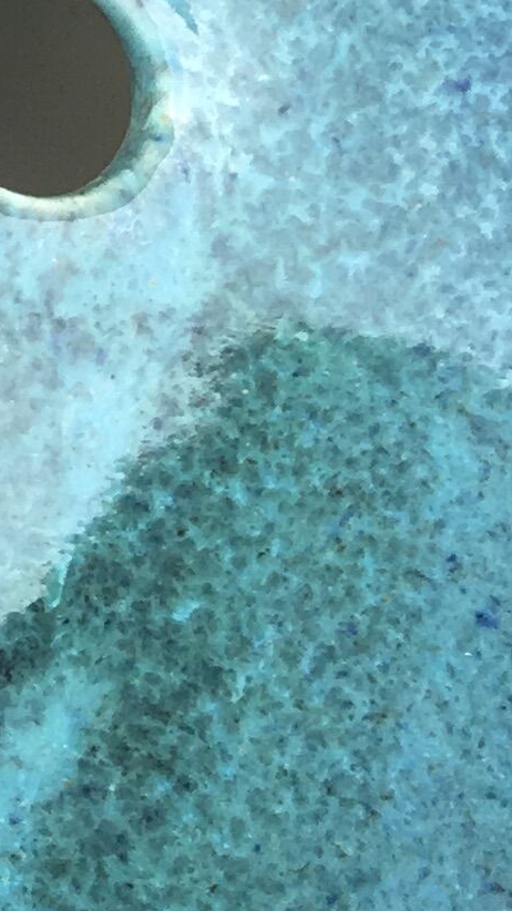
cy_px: 177
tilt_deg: -46.6
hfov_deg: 7.1
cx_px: -952
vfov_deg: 13.8
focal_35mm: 155
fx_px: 3743
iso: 25
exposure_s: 1/173
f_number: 2.2
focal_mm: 4.15
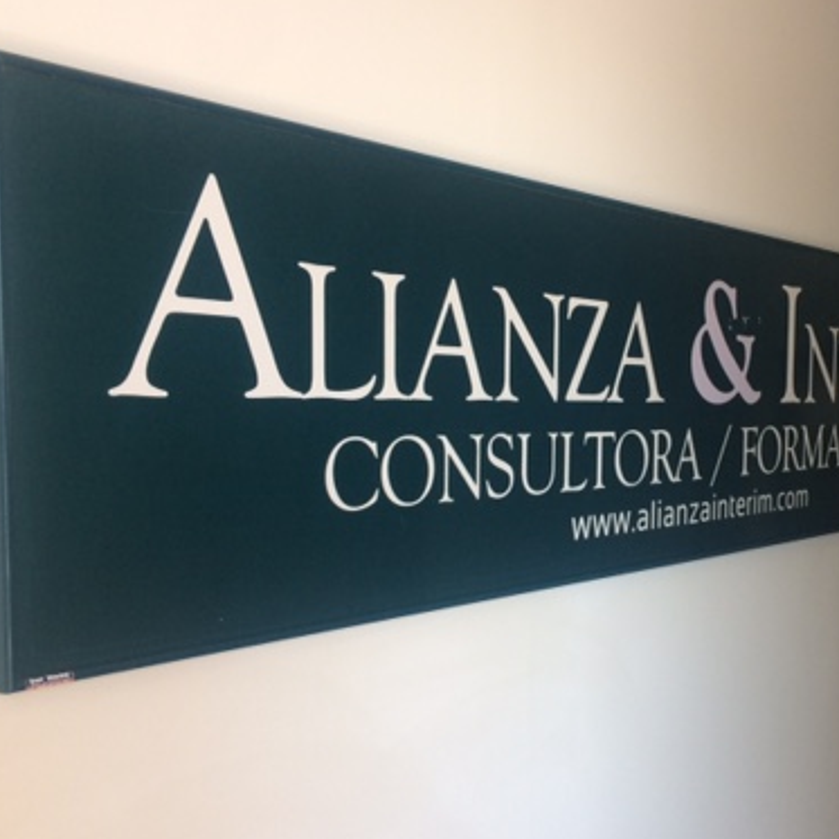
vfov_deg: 38.2
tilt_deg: -6.3
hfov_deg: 37.2
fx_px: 1207
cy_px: 495
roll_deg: -1.1
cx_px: 652
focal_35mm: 44
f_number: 2.2
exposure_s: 1/33
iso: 32
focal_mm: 4.15
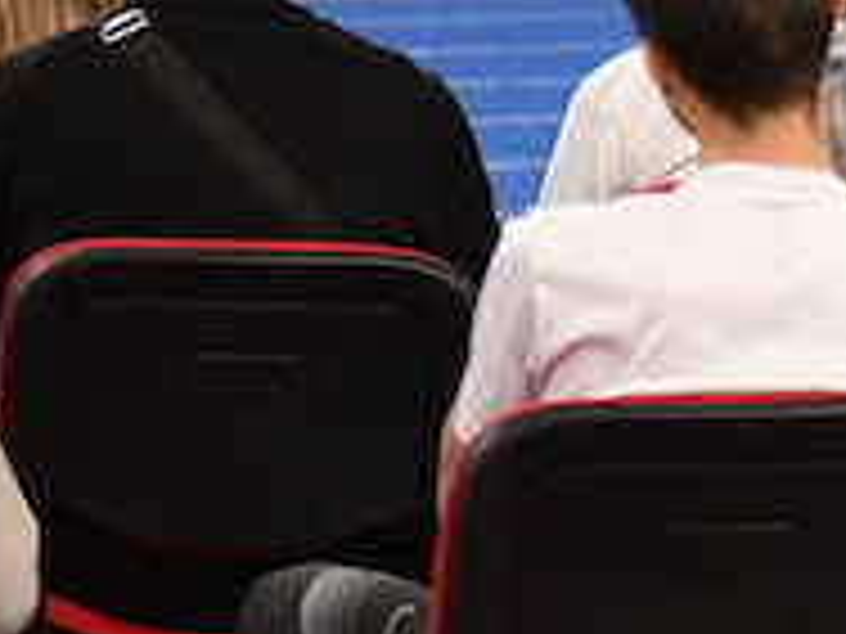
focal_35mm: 430
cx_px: 990
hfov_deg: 4.6
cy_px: -461
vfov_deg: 3.4
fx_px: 10509
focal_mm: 70
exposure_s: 1/200
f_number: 2.8
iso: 1250
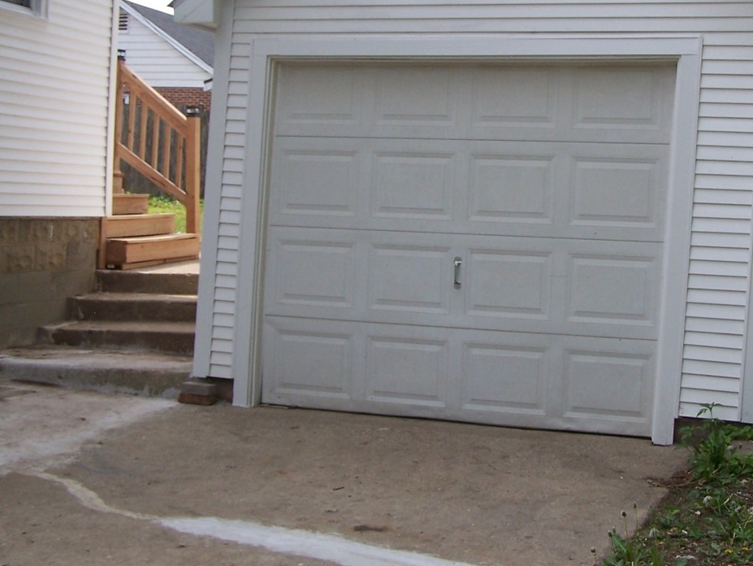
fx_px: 1284
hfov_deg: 32.5
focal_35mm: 59
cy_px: 175
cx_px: 474
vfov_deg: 24.7
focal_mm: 6.3
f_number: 4
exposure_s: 1/640
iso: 80
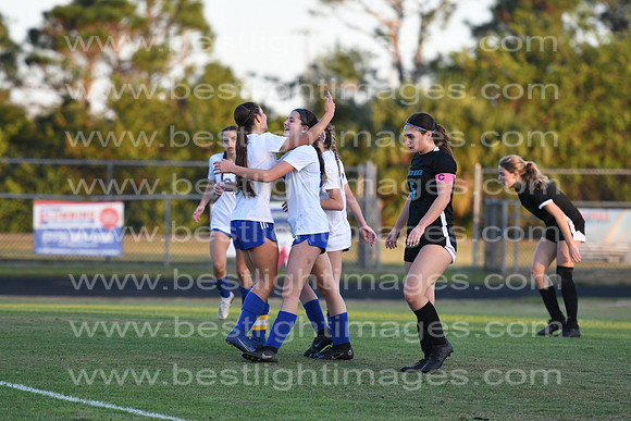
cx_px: 316
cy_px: 210
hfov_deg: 7.6
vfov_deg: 5.1
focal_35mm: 270
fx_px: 4733
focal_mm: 180
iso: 360
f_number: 2.8
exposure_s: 1/800
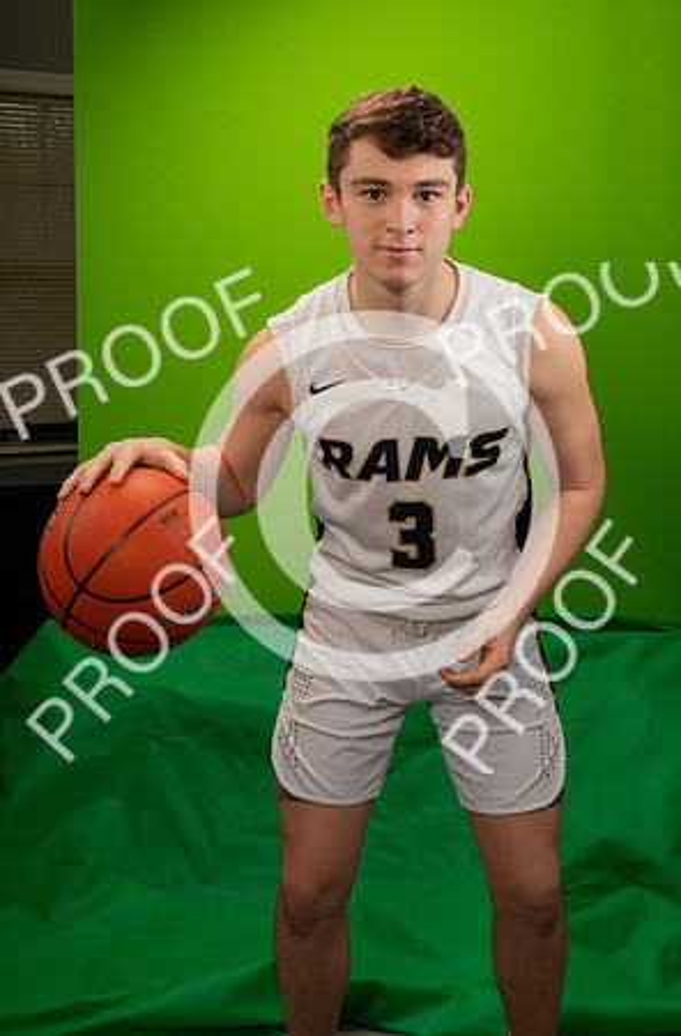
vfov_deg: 43.1
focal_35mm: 45
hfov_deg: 29.2
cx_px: 442
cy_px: 386
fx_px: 1300
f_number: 20
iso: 800
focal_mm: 24
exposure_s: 1/60
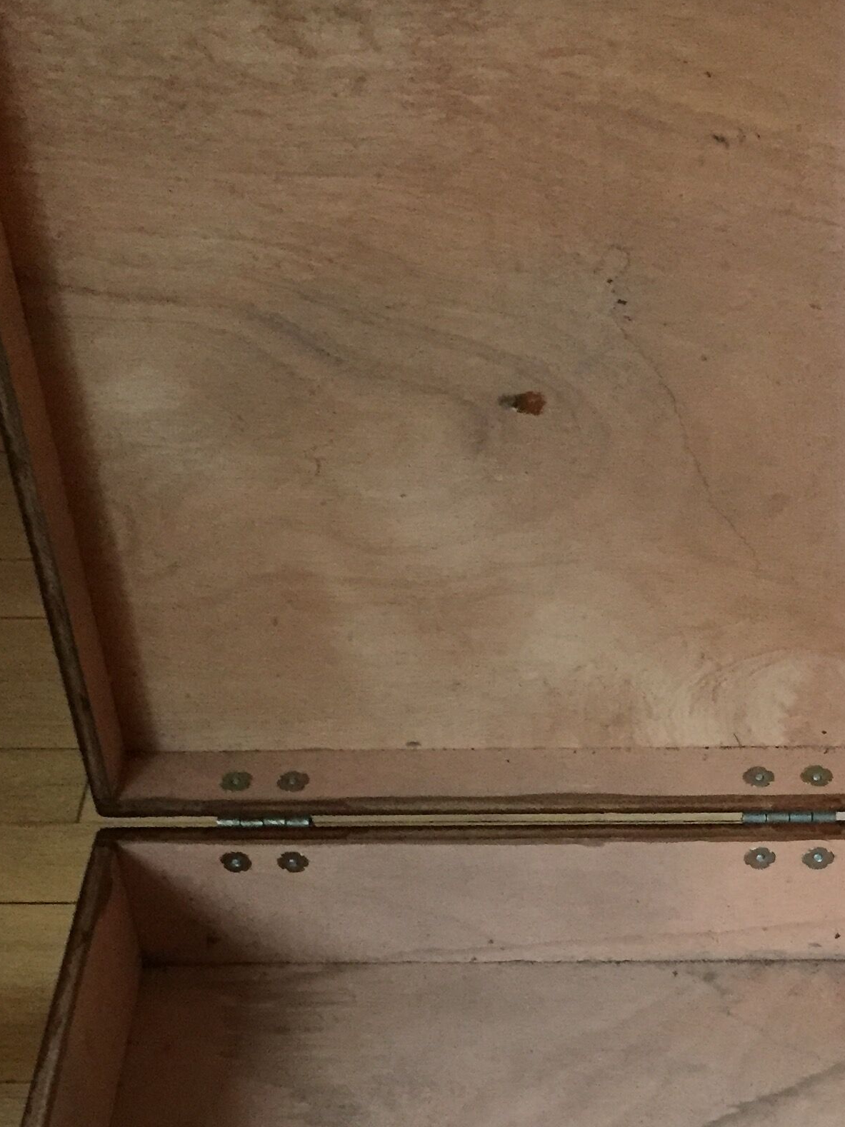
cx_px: 572
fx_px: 1953
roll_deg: +2.8
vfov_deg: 31.6
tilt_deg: -44.9
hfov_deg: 24.3
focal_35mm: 60
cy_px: 841
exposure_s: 1/25
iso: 250
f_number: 2.2
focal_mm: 4.15
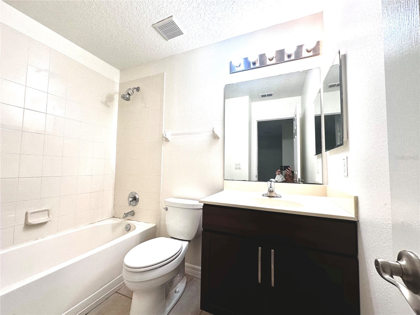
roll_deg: -2.0
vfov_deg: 85.7
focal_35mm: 14
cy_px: 158
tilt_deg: +4.3
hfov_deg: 102.1
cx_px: 210
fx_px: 170
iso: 125
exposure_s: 1/120
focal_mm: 2.22
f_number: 2.2
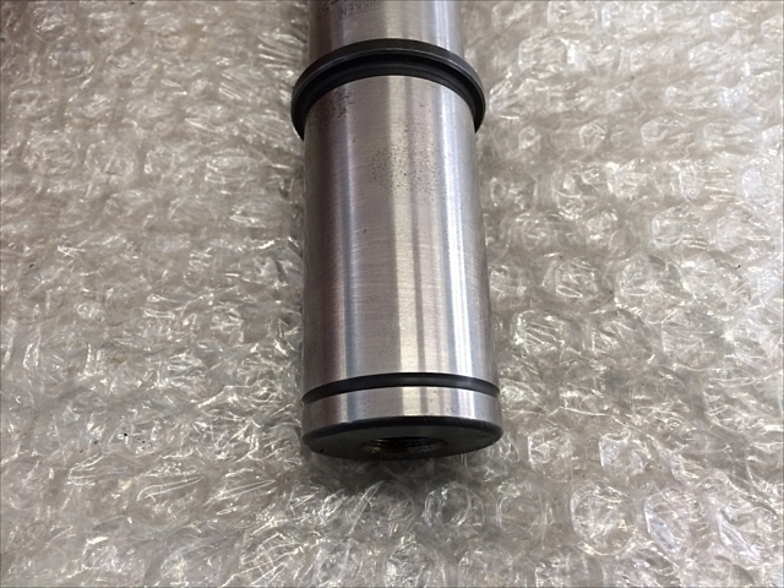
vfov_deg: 48.2
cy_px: 294
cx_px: 392
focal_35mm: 29
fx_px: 657
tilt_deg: -69.2
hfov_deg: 61.7
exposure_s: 1/30
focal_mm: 4.15
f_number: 2.2
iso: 50
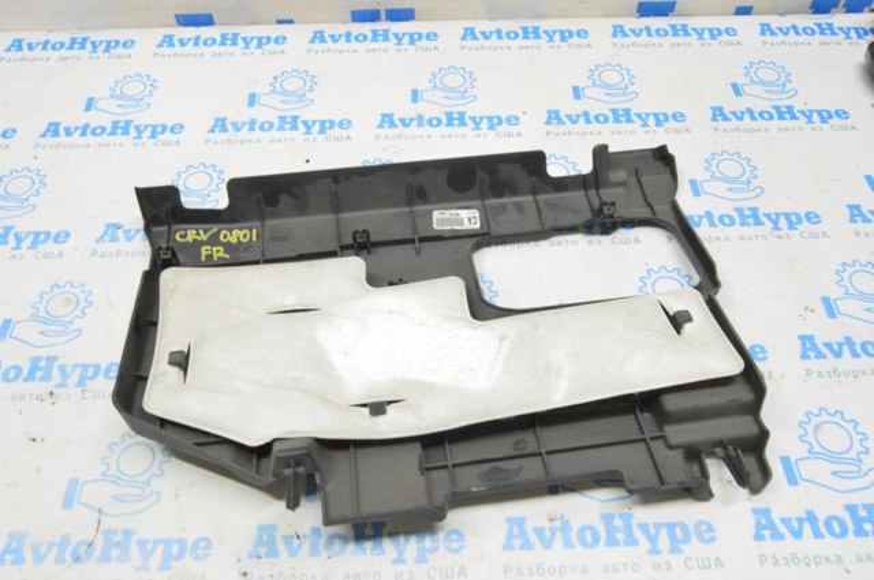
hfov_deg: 62.0
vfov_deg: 43.5
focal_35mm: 30
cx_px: 437
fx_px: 727
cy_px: 290
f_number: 20
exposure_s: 1/15
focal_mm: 20
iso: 6400
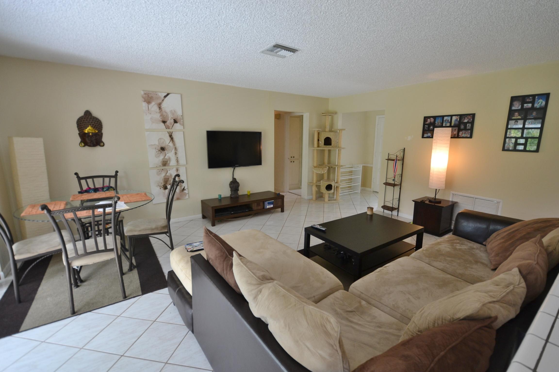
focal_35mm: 15
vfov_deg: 77.3
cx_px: 280
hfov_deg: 100.4
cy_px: 186
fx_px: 233
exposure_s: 1/60
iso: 400
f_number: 4
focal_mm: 10
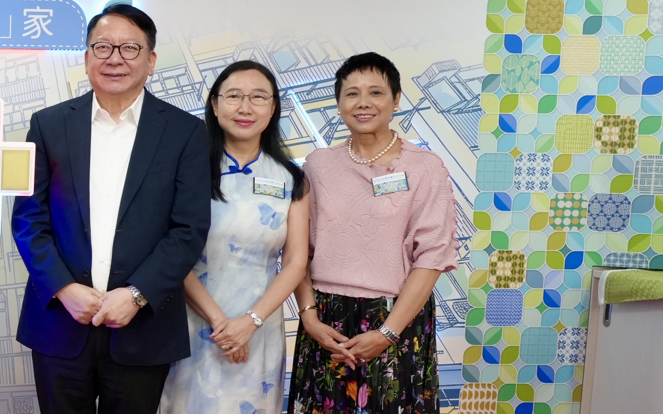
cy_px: 234
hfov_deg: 28.0
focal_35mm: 62
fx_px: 1120
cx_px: -169
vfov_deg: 20.9
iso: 1600
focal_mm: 24
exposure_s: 1/125
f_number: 5.6
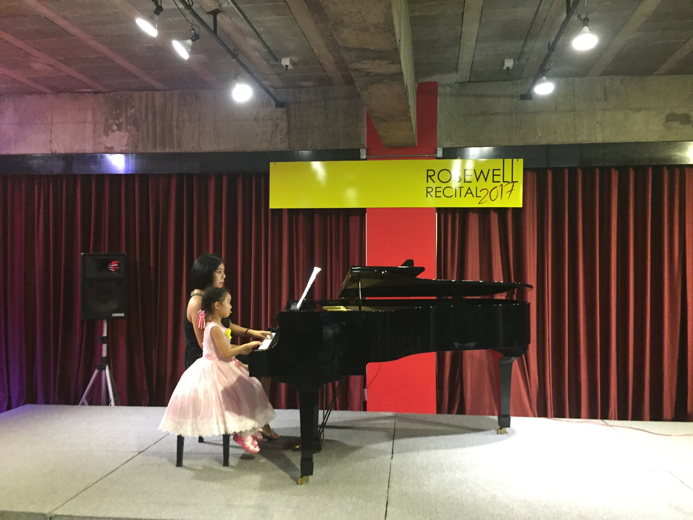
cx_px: 346
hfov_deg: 61.7
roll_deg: -1.0
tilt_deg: +0.2
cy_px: 260
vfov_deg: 48.2
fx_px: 581
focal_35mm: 29
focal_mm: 4.15
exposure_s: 1/25
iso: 250
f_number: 2.2
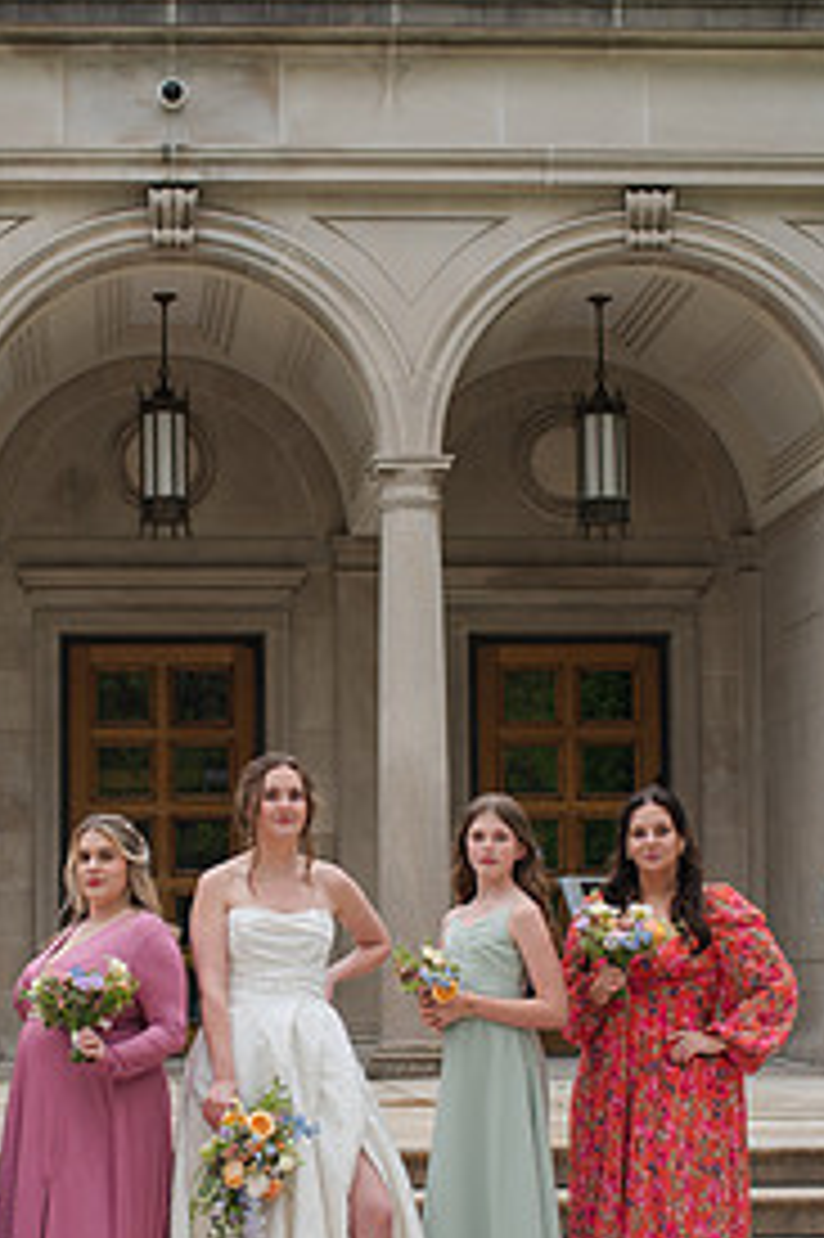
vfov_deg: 23.5
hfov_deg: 15.8
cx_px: 183
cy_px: 833
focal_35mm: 86
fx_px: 2956
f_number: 3.2
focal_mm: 35
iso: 160
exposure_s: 1/320
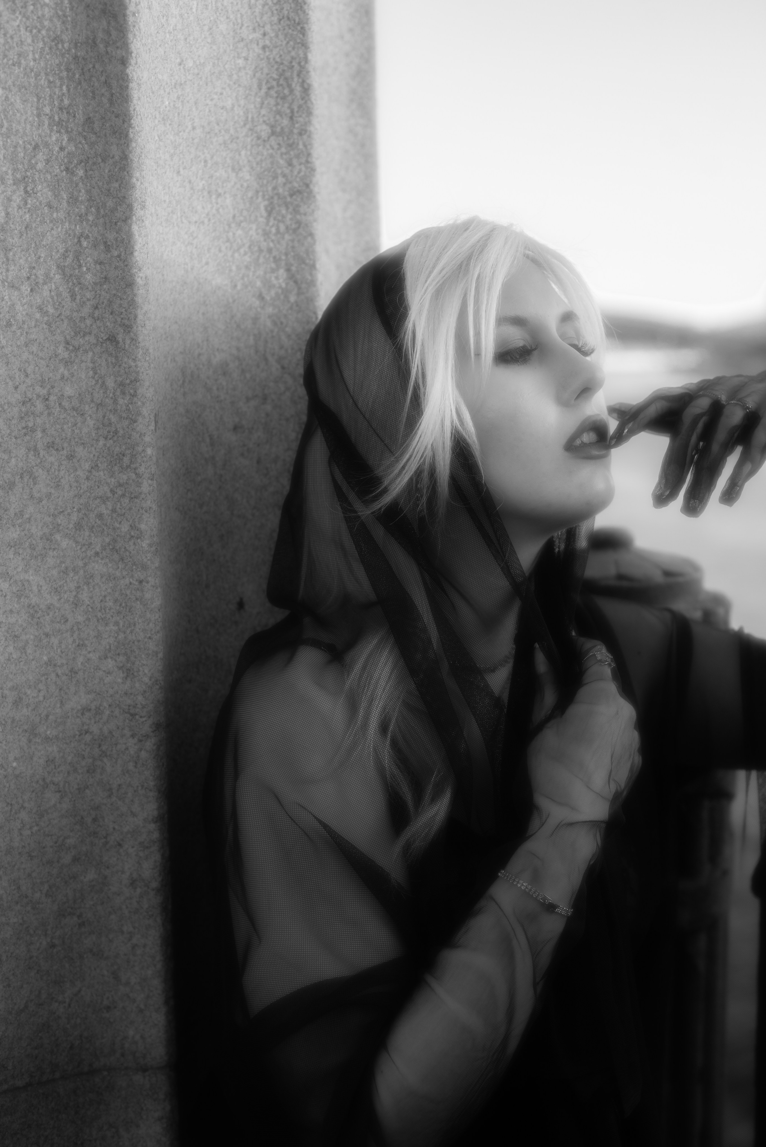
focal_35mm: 50
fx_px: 1594
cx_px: 383
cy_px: 574
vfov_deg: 39.6
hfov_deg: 27.0
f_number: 4
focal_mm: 50
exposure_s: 1/125
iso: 125
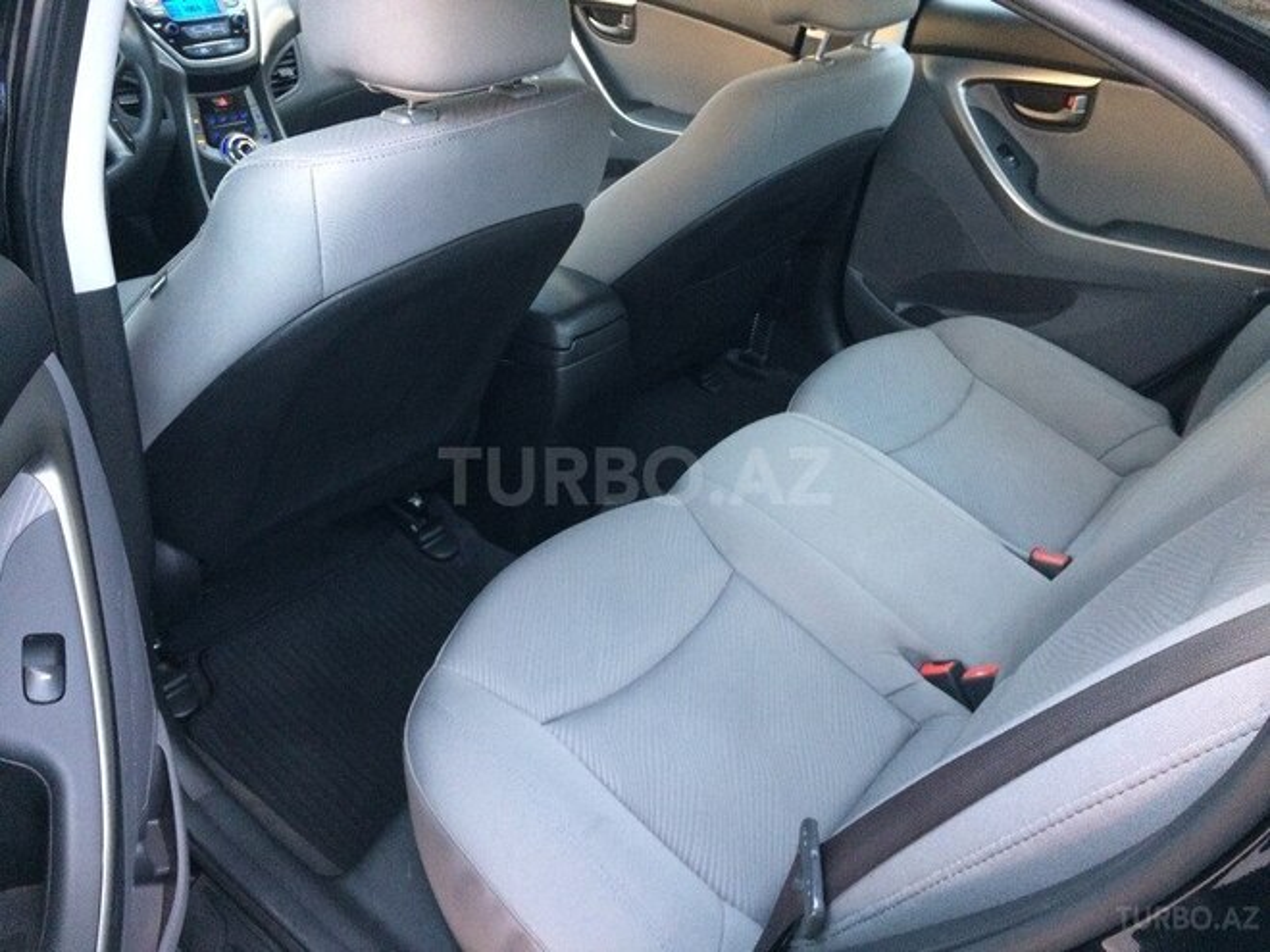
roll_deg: -3.2
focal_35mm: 29
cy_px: 476
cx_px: 635
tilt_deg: -31.3
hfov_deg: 61.7
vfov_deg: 48.2
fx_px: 1064
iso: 320
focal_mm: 4.15
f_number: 2.2
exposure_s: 1/20
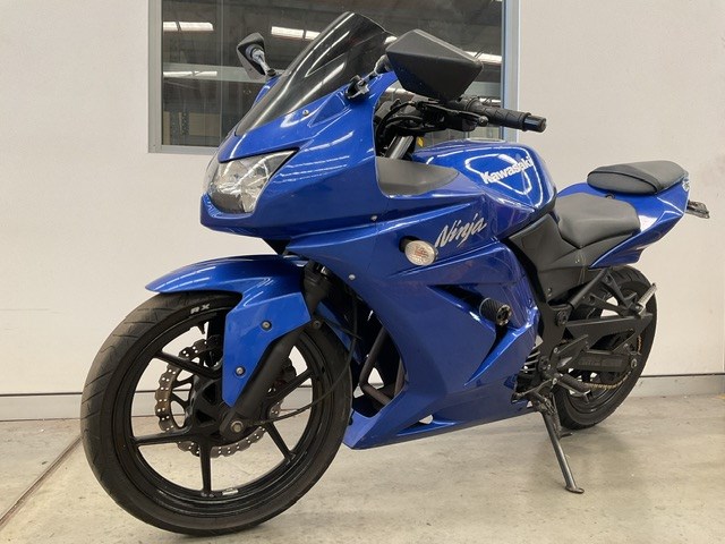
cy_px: 272
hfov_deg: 61.7
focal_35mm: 29
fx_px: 607
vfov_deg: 48.2
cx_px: 362
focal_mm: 3
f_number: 1.8
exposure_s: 1/60
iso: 80
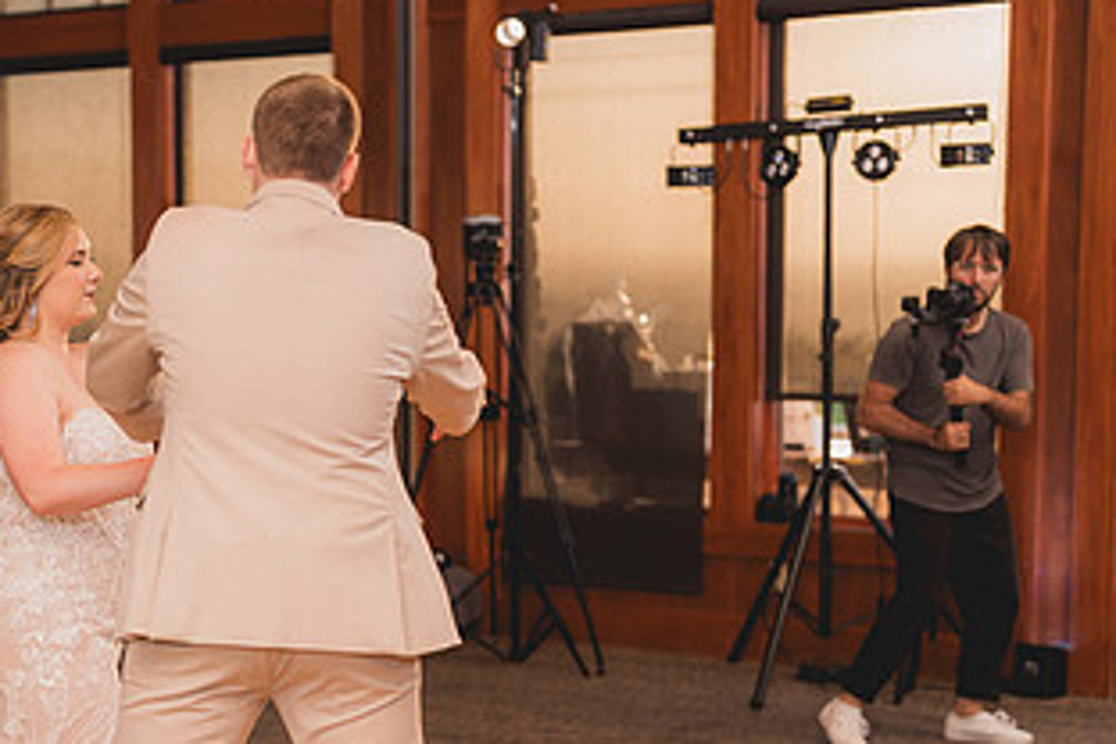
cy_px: 553
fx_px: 2883
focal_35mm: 93
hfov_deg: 21.5
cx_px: 161
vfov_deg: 14.6
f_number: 1.8
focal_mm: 50
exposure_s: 1/250
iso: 125
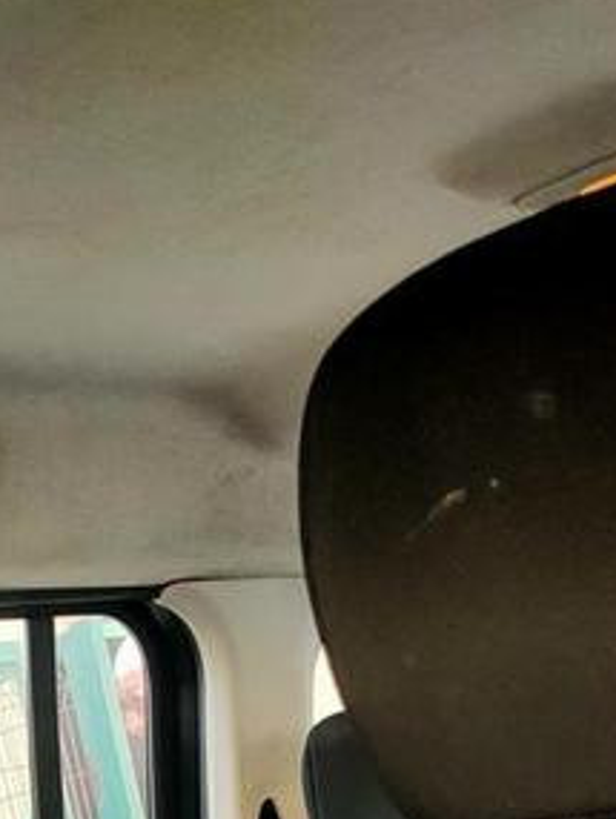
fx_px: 1943
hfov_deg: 18.0
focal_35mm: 82
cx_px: 395
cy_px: 1227
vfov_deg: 20.4
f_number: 1.7
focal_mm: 4.77
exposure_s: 1/50
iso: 183
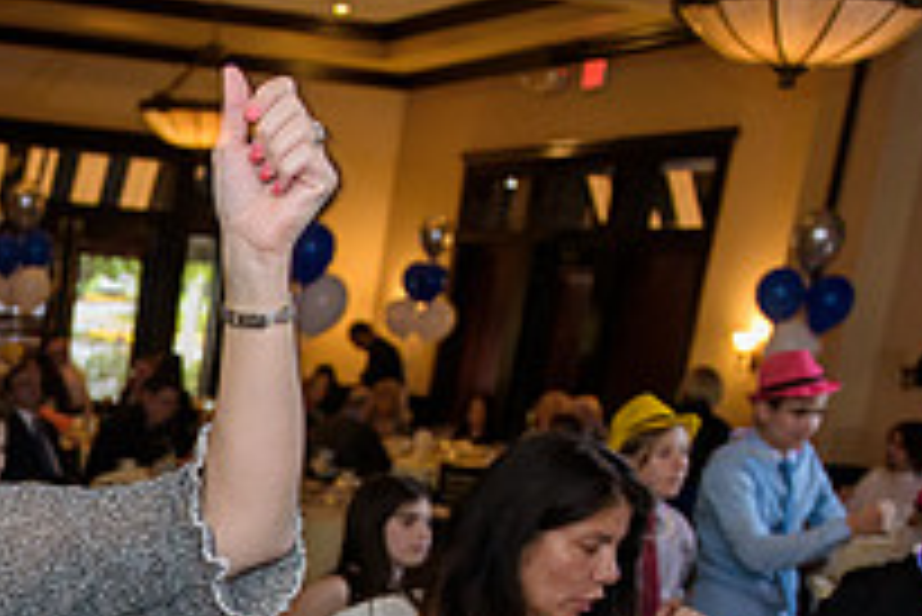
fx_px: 1743
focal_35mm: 68
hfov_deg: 27.0
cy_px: 762
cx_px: -117
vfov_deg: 18.8
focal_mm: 24
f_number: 3.2
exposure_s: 1/125
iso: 1600
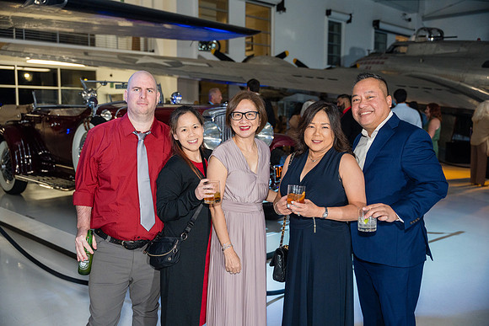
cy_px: 163
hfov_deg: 52.7
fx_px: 493
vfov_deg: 36.6
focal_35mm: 36
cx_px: 244
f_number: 2.8
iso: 1600
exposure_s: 1/250
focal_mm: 36.3
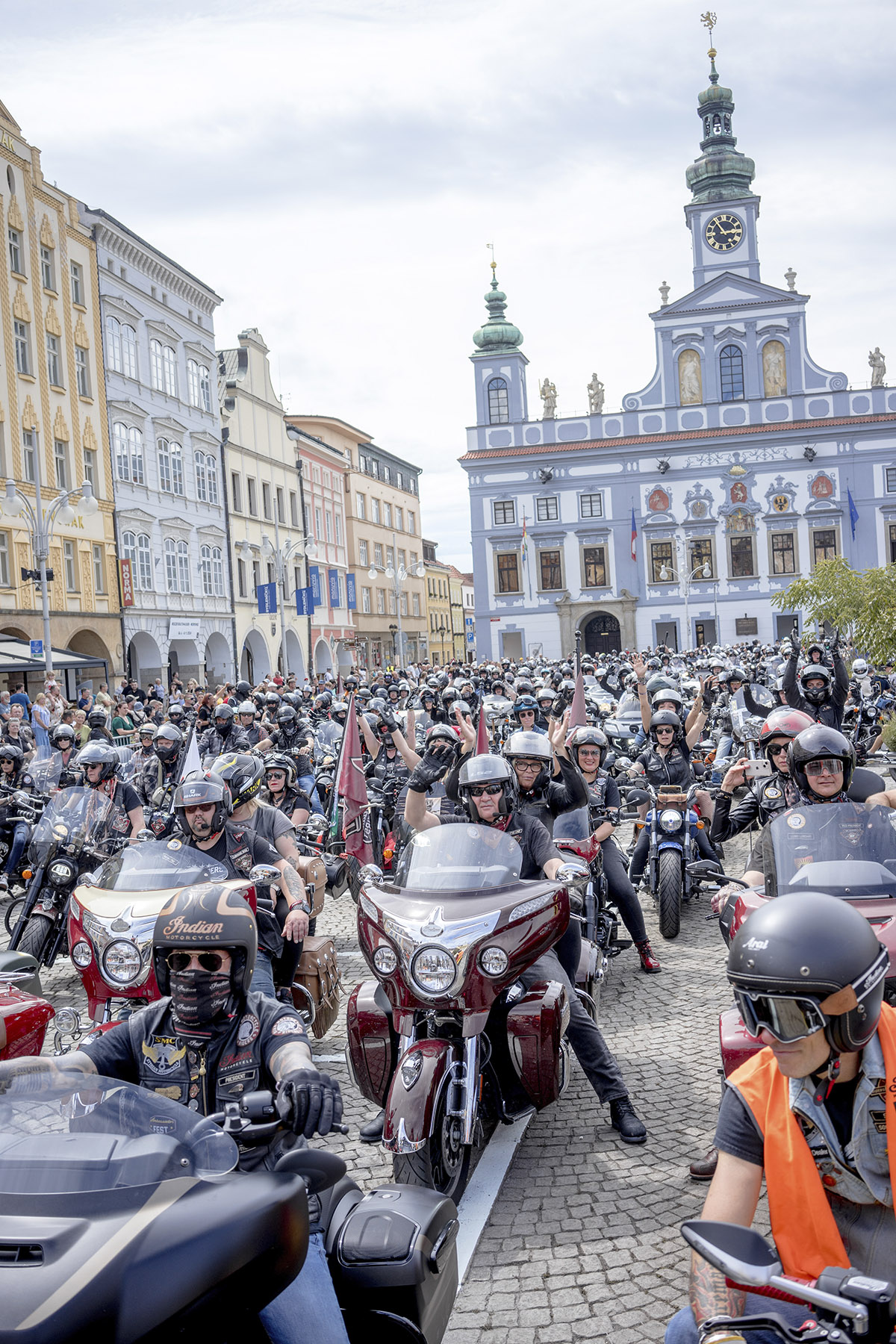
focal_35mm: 35
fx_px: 1307
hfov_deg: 37.9
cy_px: 672
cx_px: 448
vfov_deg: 54.4
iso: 100
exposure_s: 1/320
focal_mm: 35
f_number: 5.6
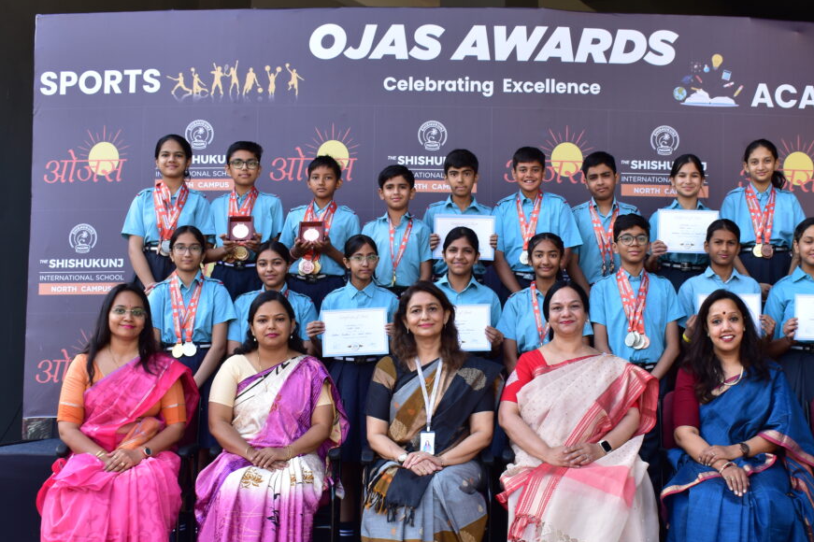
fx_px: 1168
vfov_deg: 26.0
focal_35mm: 52
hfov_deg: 38.3
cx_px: 485
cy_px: 342
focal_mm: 25
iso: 180
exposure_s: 1/80
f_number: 5.6
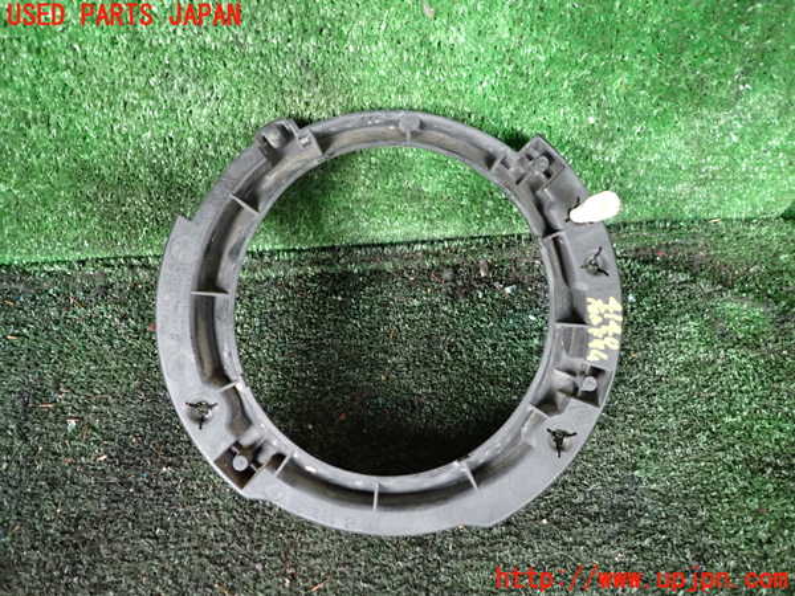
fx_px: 574
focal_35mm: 25
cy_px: 298
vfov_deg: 54.9
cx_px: 398
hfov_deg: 69.4
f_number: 2
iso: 640
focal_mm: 4.5
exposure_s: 1/30
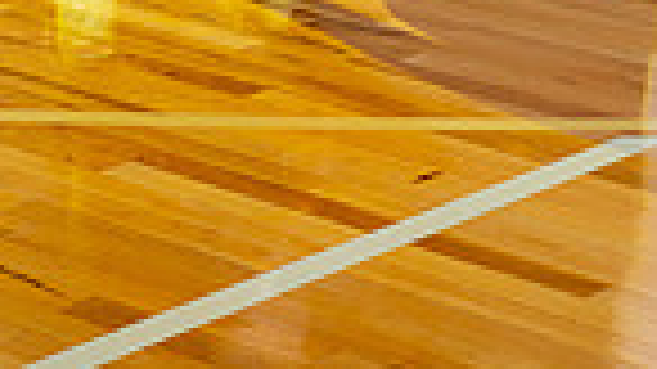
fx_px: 2804
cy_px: -639
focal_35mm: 161
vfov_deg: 6.9
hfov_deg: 13.3
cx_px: 459
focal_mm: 50
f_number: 8
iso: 100
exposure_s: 1/125
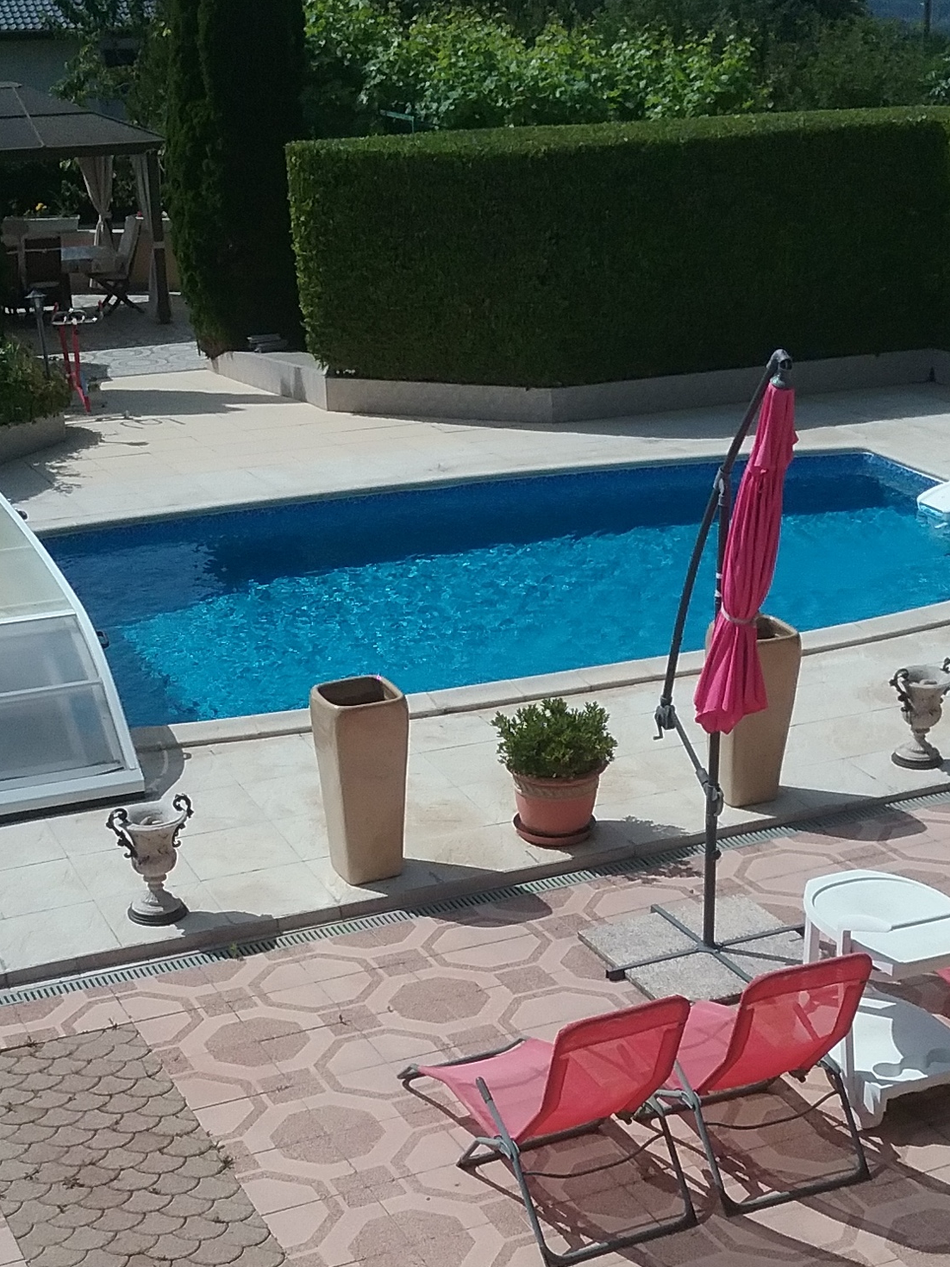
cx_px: 507
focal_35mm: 54
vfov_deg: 35.2
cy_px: 850
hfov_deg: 27.0
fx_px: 1977
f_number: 2.2
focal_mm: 3.3
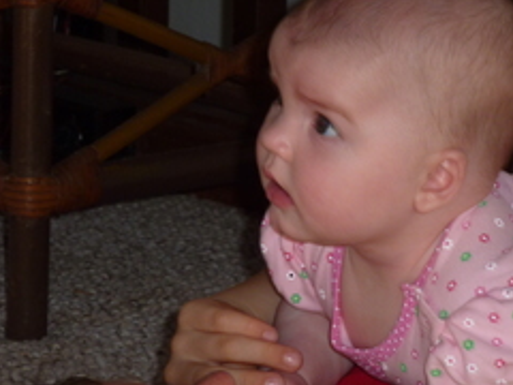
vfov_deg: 6.5
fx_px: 3379
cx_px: 304
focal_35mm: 228
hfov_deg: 8.7
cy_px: 214
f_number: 4.5
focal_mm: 22.5
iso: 125
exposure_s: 1/40
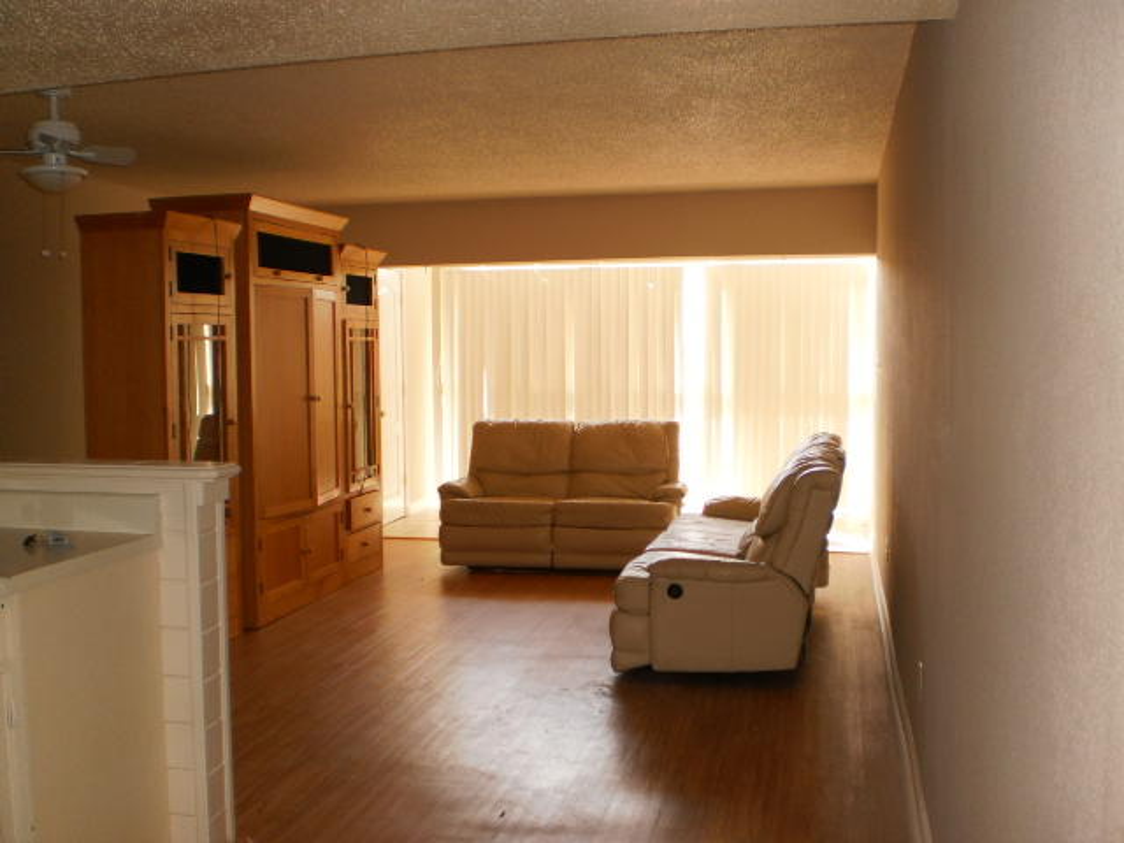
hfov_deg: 51.4
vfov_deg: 39.7
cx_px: 562
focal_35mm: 36
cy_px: 422
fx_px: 1169
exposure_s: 1/30
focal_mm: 6.3
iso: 125
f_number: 3.1
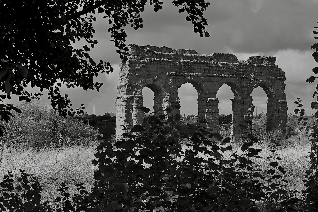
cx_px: 159
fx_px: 459
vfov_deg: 26.0
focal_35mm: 52
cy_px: 106
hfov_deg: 38.2
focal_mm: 35
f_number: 13
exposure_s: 1/180
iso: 160
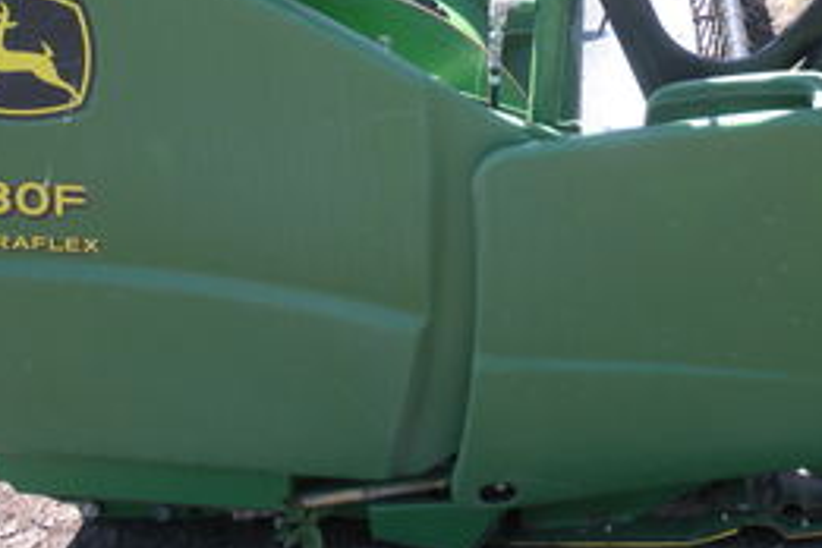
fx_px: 1781
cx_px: 636
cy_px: 13
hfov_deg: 25.6
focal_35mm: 78
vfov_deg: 17.1
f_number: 3.5
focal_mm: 6.3
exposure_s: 1/119
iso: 64
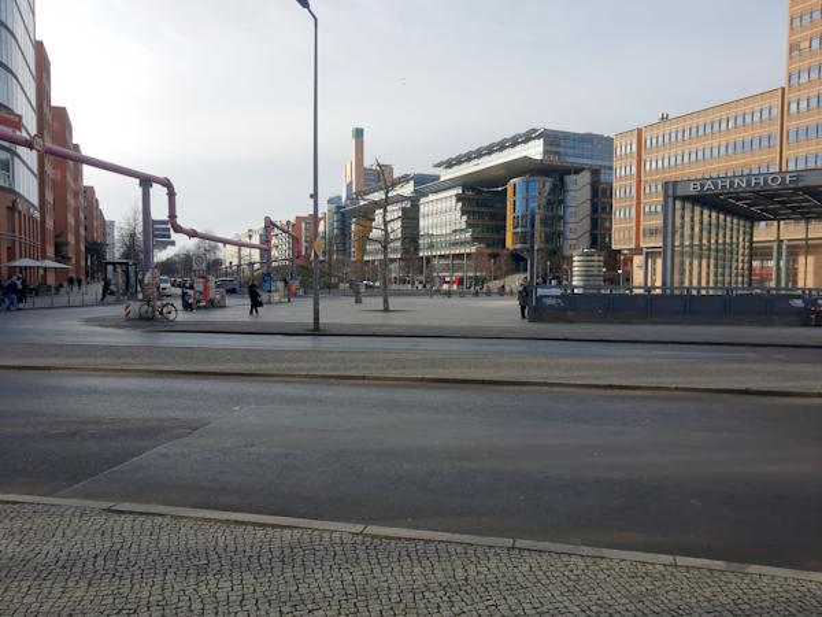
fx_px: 617
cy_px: 308
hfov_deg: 67.3
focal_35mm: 26
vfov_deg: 53.1
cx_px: 411
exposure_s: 1/919
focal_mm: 3.95
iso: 50
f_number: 1.8
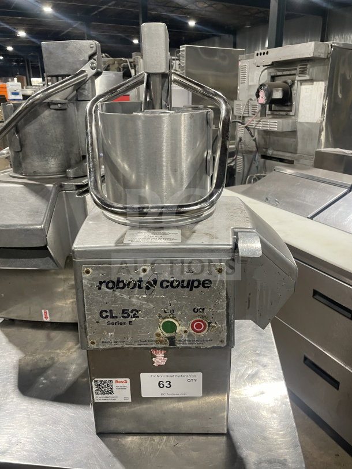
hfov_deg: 53.1
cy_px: 234
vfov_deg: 67.3
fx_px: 352
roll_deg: +1.0
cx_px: 176
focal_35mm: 26
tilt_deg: -16.0
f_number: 1.6
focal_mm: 4.2
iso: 160
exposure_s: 1/60
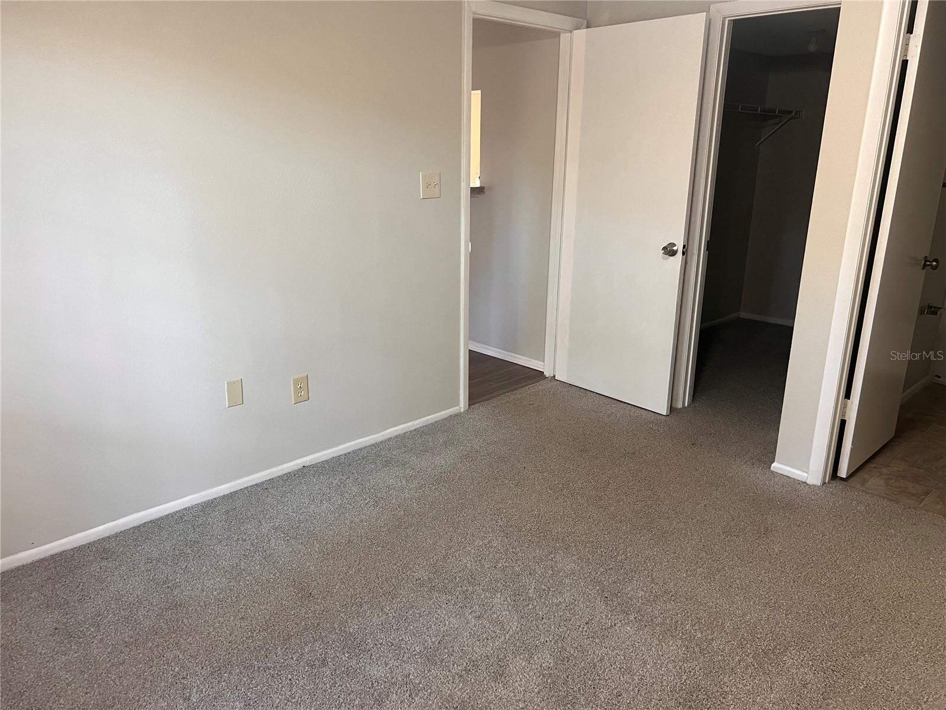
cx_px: 473
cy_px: 355
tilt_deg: -16.9
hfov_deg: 67.3
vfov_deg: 53.1
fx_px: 711
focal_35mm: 26
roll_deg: -0.4
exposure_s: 1/60
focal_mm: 5.7
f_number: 1.5
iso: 250
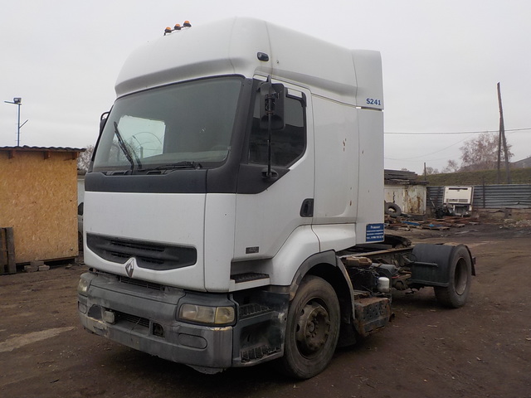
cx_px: 266
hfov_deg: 60.0
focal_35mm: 30
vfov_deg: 46.8
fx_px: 460
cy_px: 199
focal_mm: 4.1
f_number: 3.3
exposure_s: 1/80
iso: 125
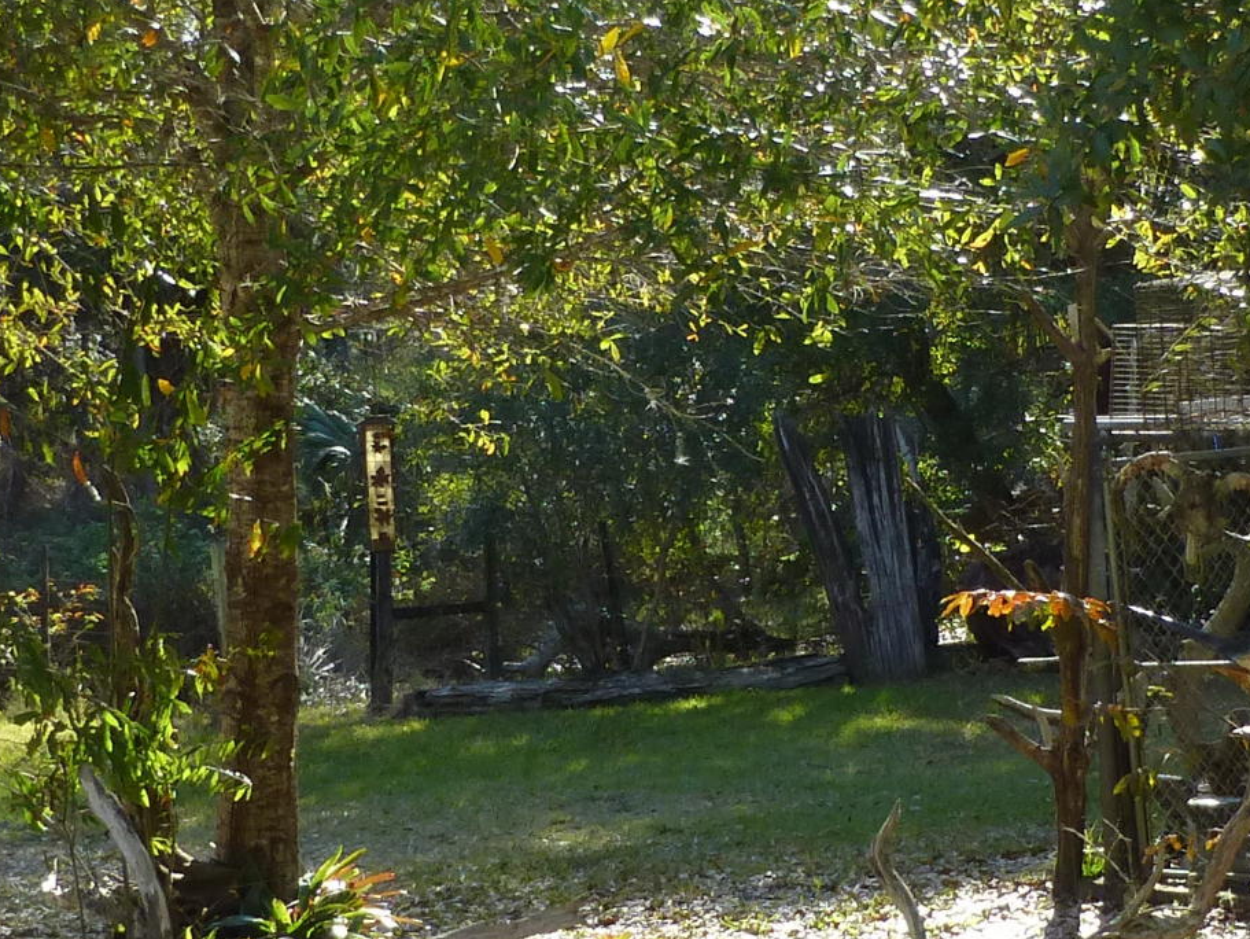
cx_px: 768
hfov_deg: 24.6
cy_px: 486
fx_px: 2854
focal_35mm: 79
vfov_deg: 18.7
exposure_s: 1/250
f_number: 4
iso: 125
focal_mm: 4.3
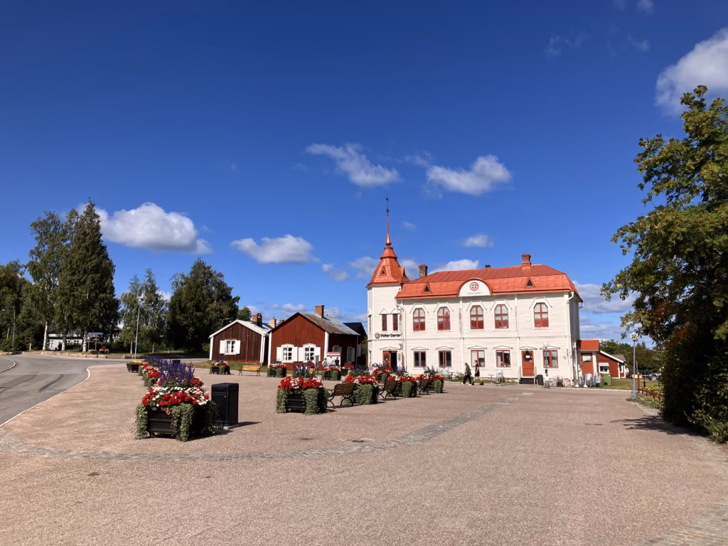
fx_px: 589
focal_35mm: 28
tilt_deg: +9.9
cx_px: 364
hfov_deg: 63.4
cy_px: 273
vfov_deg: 49.7
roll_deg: +0.1
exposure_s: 1/2825
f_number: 1.8
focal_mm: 3.99
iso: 32
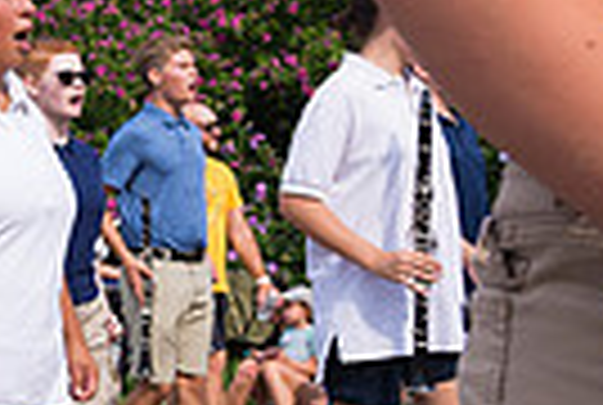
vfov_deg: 11.3
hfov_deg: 15.0
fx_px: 2031
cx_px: -436
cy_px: 74
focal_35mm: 121
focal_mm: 28
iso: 200
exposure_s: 1/500
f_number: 6.3
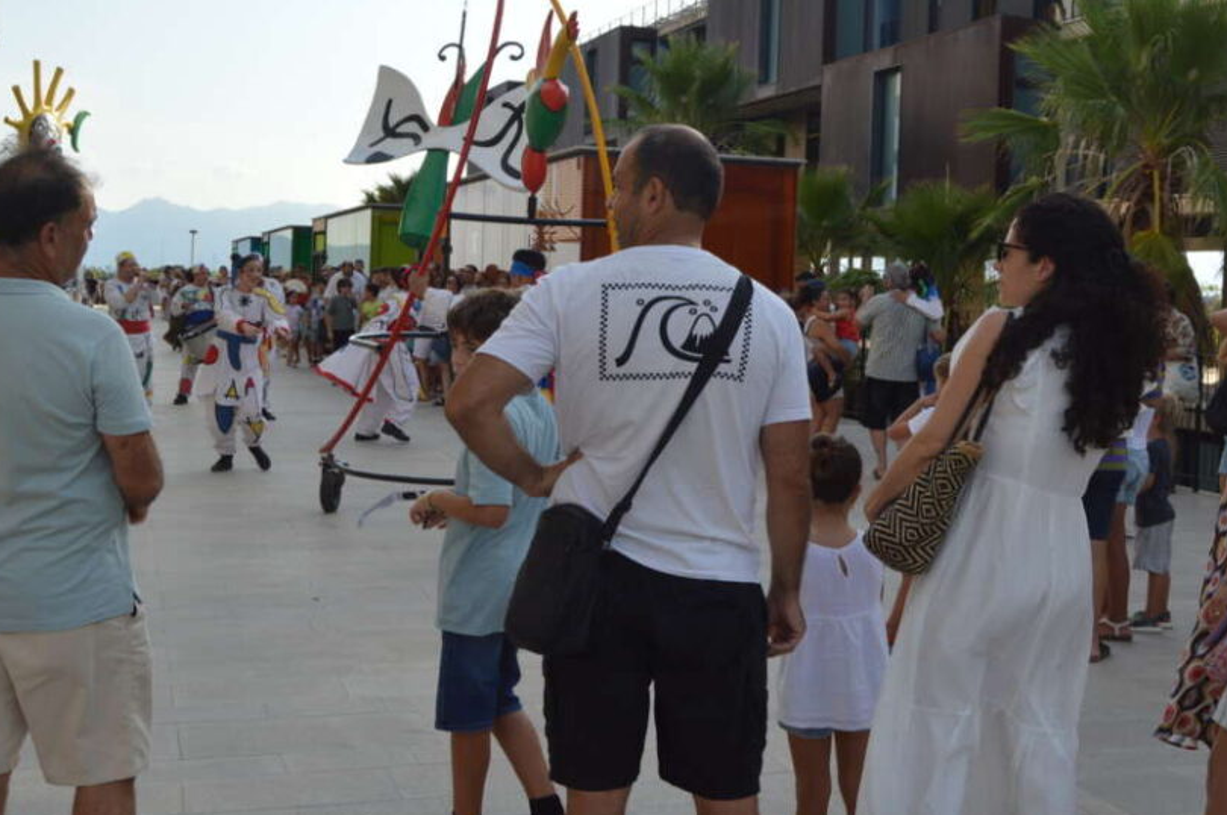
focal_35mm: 44
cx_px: 614
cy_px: 322
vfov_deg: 30.6
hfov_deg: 44.9
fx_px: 1485
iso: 100
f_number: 7.1
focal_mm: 23
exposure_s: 1/250
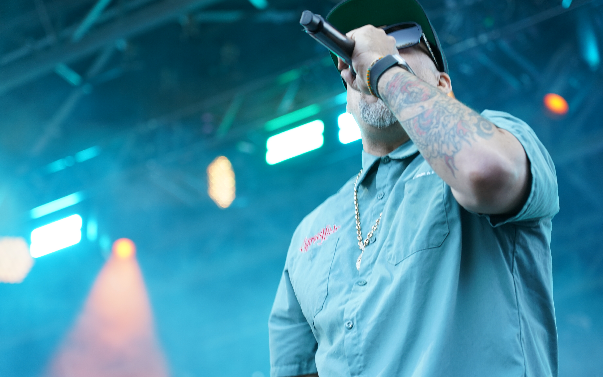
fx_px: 1775
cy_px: 192
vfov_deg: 12.1
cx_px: 303
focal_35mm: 108
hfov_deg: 19.3
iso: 500
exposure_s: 1/125
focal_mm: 105
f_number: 4
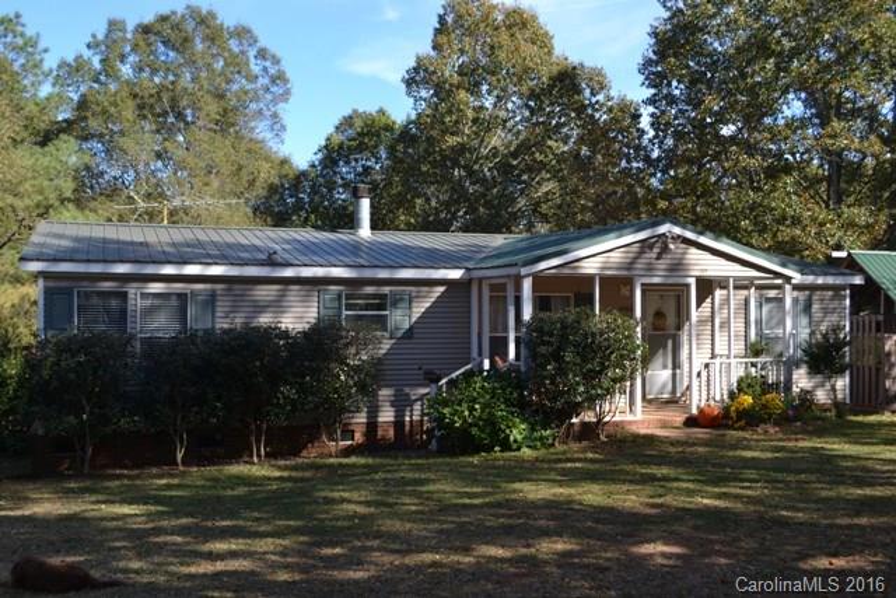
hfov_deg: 53.1
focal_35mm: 36
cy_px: 299
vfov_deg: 36.9
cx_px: 448
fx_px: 896
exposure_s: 1/160
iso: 100
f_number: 6.3
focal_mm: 24
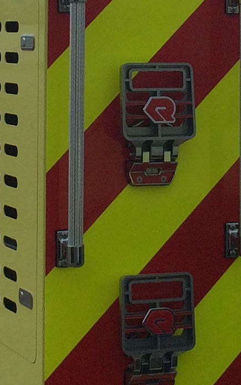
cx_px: 123
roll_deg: -0.8
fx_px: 1533
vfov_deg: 14.1
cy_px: 18
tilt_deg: +1.5
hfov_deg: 9.0
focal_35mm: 146
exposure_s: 1/1520
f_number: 2.2
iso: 32
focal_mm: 4.15
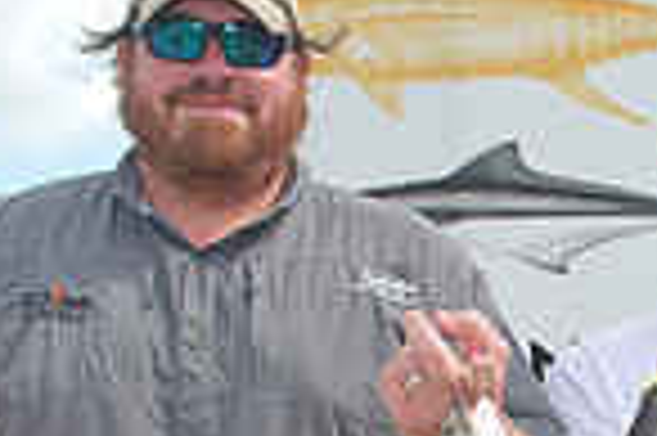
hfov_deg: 19.0
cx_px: 738
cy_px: 638
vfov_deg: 12.6
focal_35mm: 103
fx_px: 1878
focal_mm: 26
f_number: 7.1
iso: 125
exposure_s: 1/250
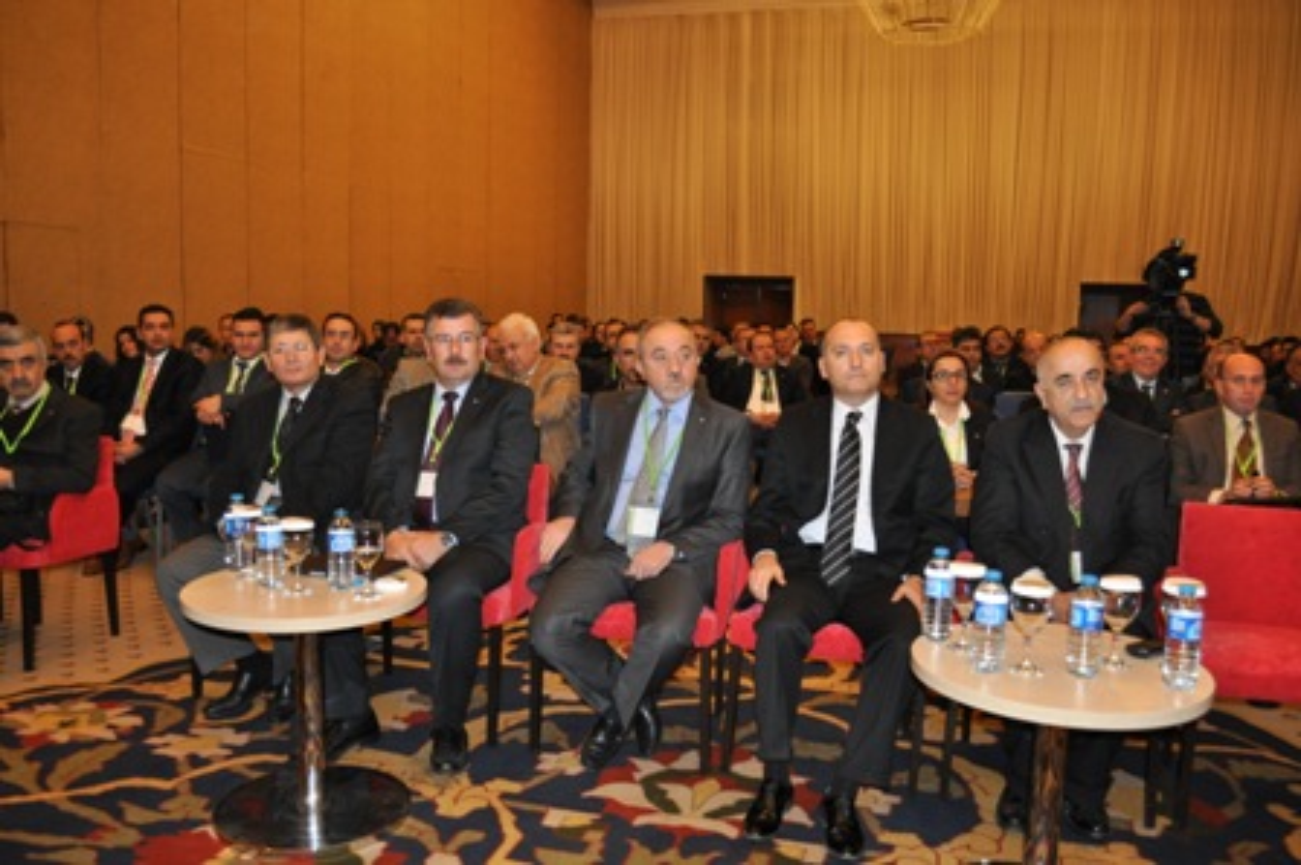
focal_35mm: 30
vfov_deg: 43.5
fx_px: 1083
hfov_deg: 62.0
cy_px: 432
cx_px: 650
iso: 800
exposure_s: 1/60
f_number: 3.8
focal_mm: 20
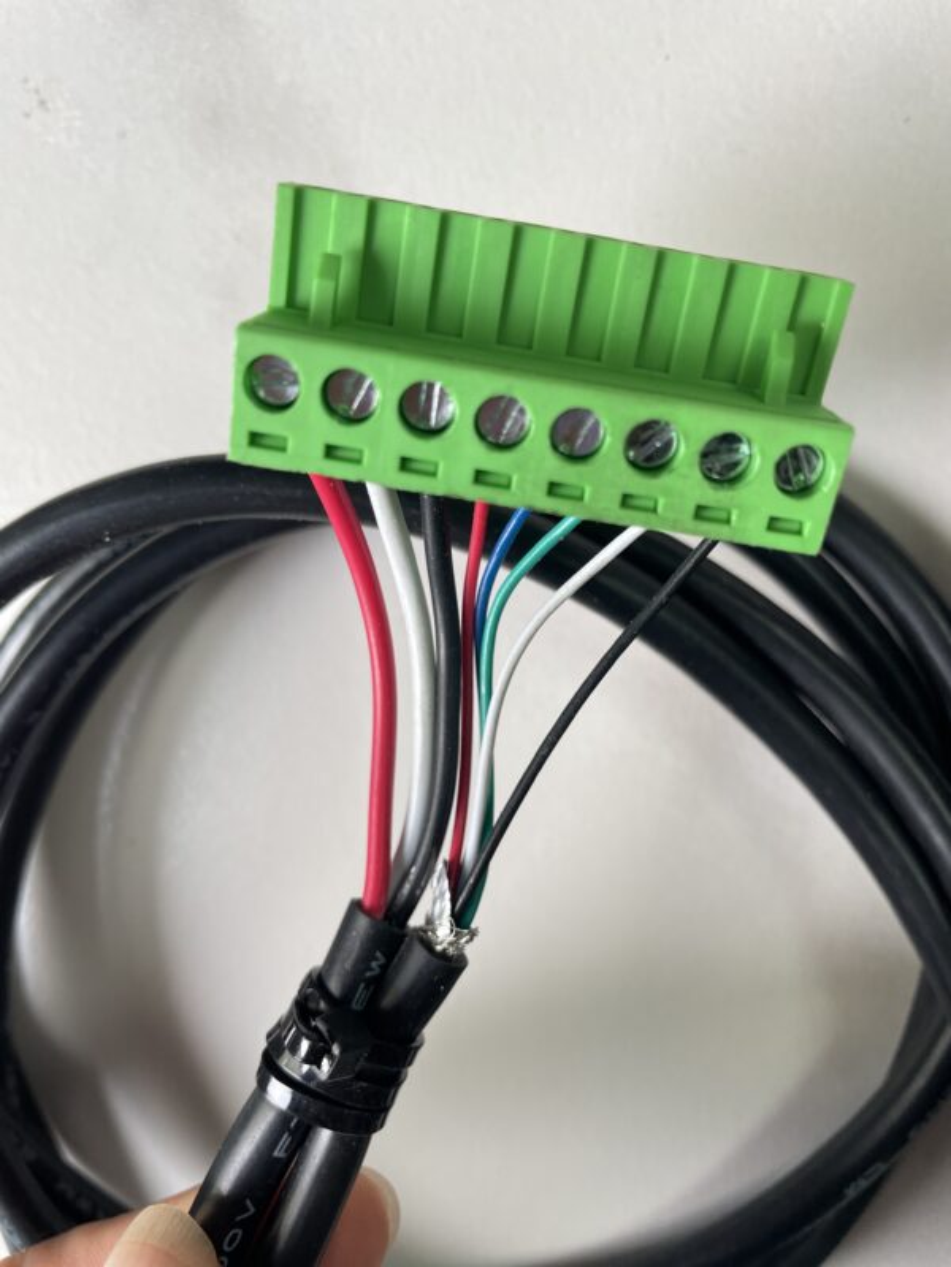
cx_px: 476
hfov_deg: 53.1
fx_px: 952
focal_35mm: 26
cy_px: 634
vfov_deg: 67.3
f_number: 1.6
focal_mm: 4.2
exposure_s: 1/121
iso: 64
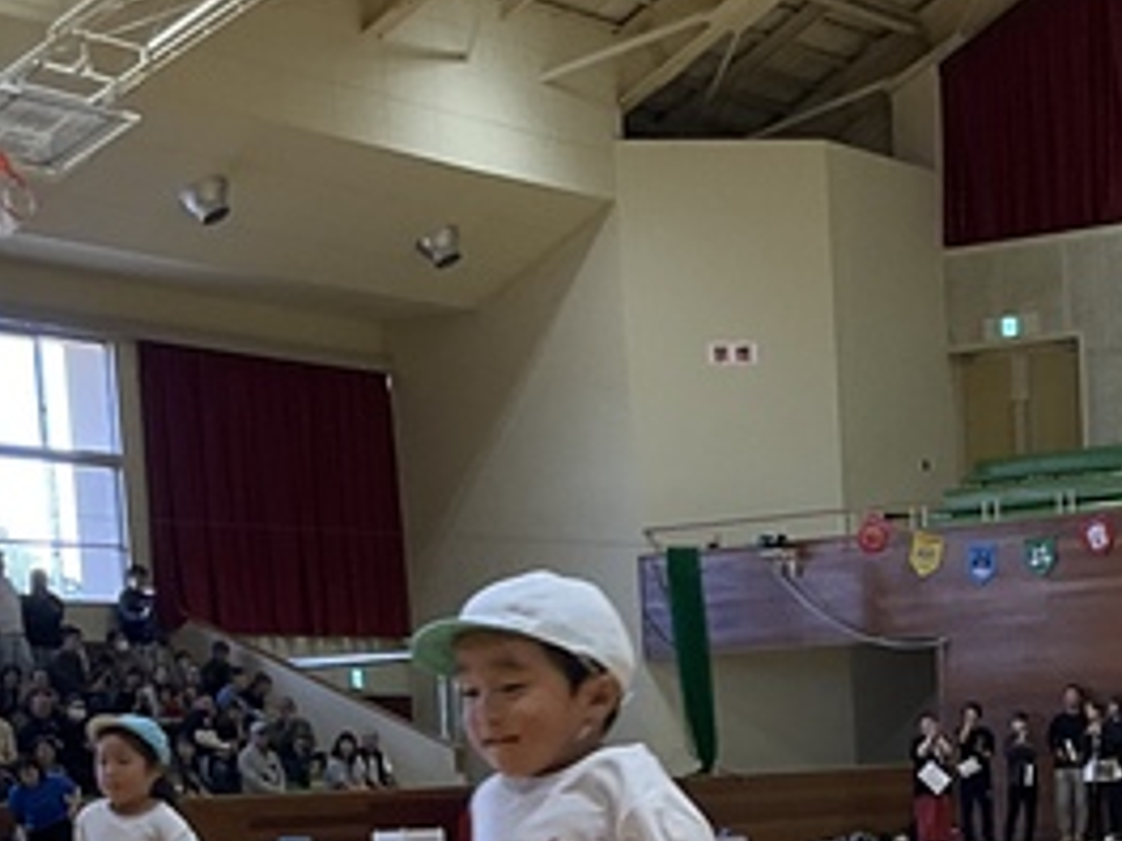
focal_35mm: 110
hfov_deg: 17.8
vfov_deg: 13.0
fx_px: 3565
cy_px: 1130
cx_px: 748
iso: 40
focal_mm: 3
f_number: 1.8
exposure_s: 1/122
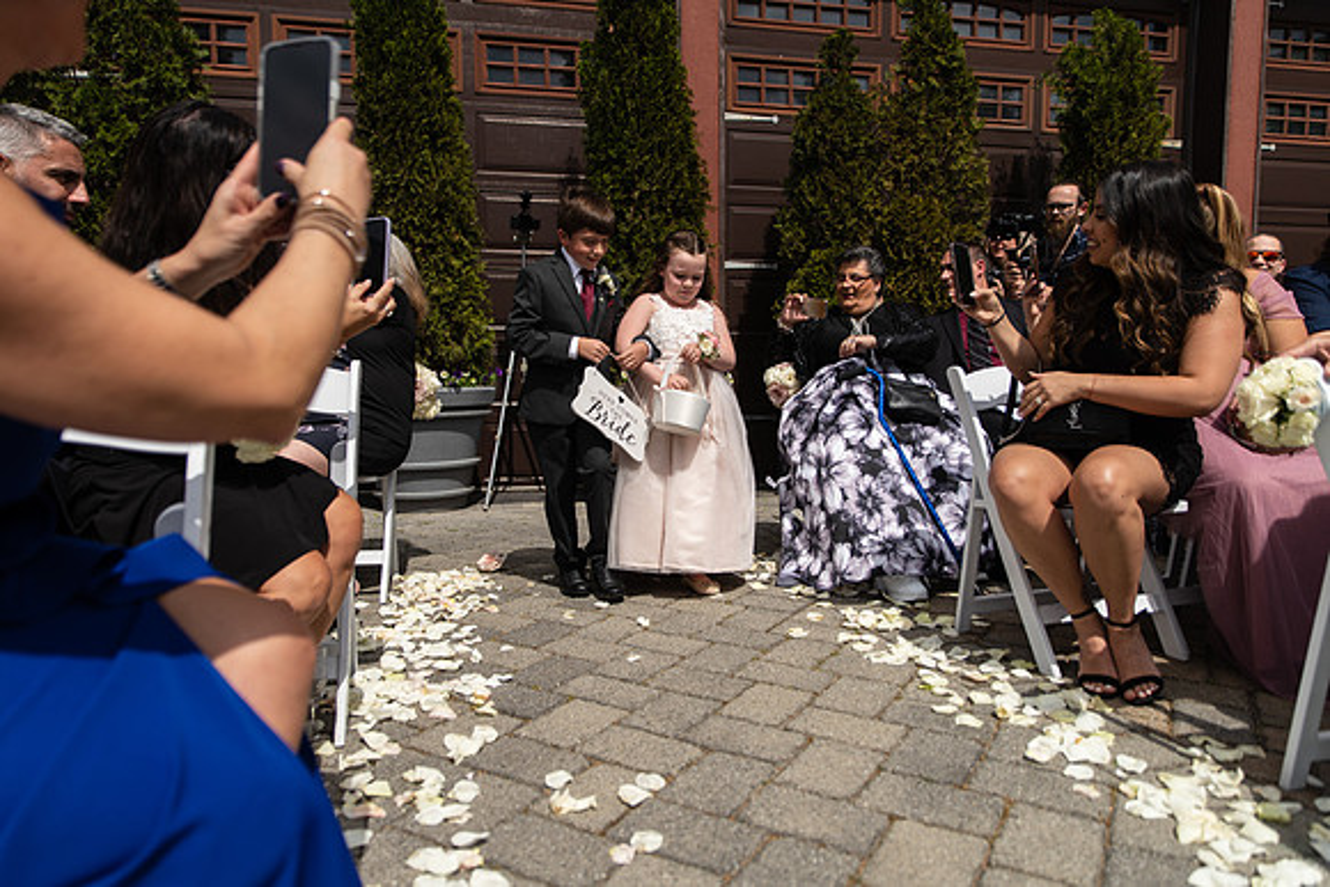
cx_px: 665
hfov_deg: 73.7
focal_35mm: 24
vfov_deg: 53.2
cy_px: 444
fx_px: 887
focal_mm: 24
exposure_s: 1/4000
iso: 125
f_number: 2.8
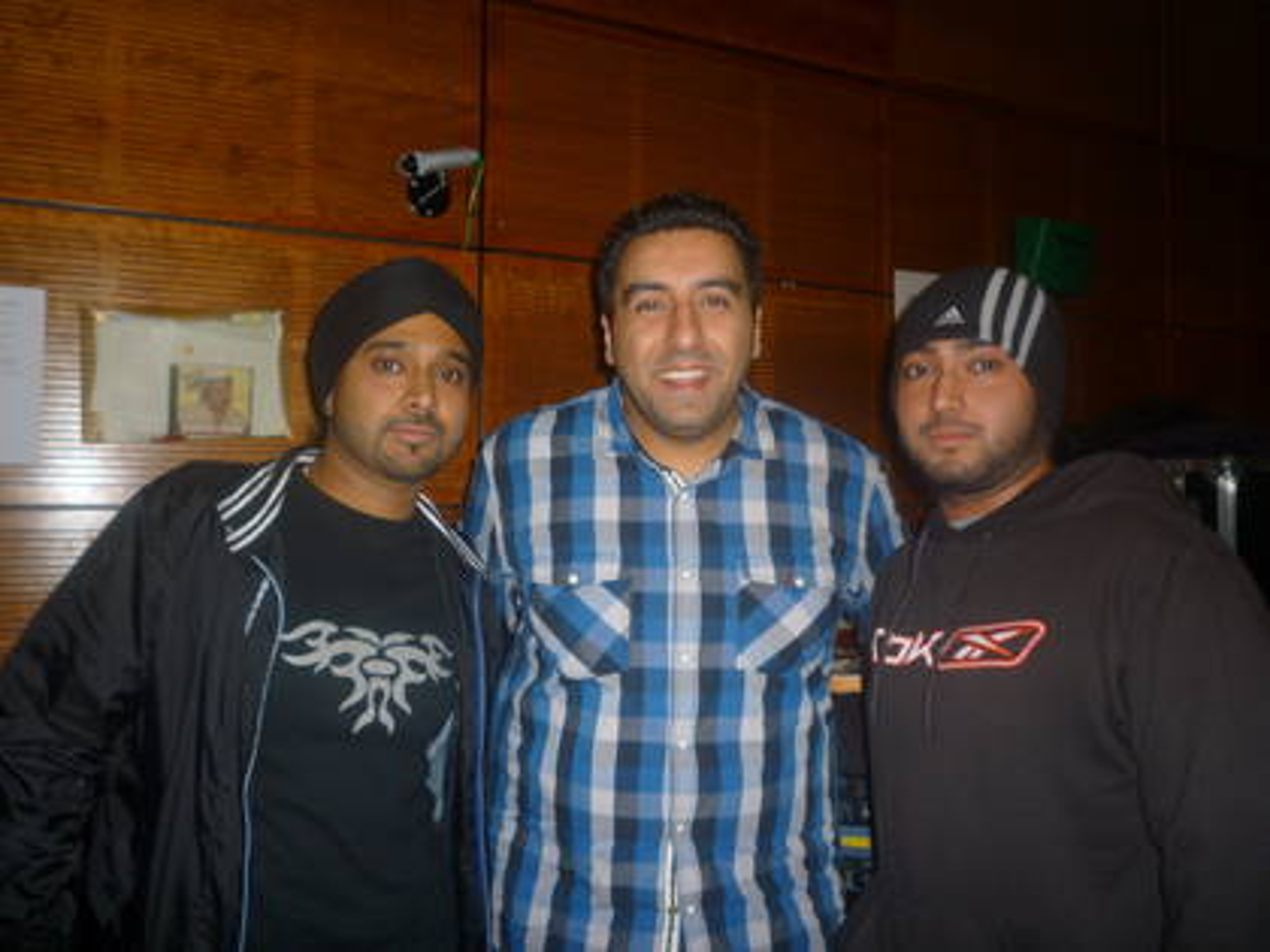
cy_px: 476
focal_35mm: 29
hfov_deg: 61.7
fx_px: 1064
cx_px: 635
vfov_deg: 48.2
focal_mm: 5.2
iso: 100
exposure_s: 1/125
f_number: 3.3
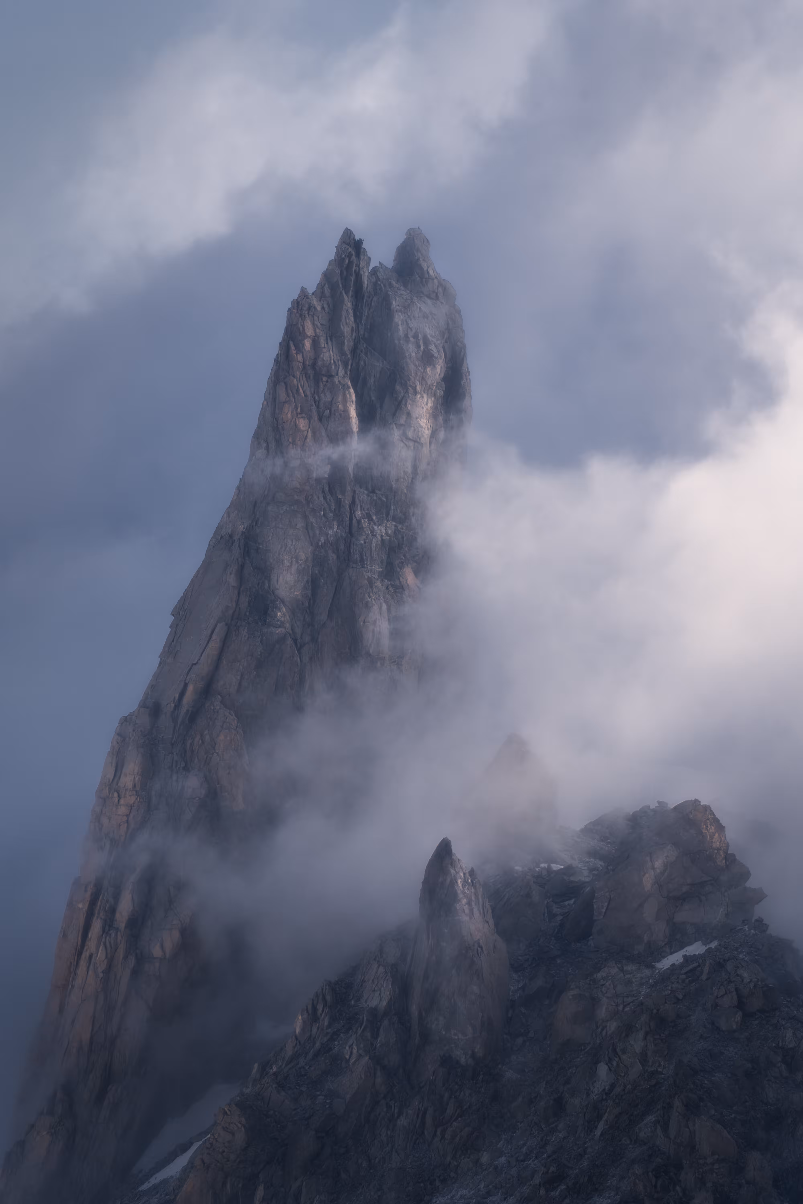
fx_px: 11977
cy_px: 602
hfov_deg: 3.8
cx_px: 402
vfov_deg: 5.8
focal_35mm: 358
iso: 100
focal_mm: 358
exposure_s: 1/500
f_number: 8
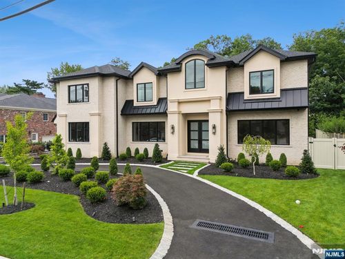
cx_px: 172
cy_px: 130
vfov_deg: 56.8
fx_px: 239
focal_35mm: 24
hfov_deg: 71.6
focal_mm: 6.7
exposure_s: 1/2000
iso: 140
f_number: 1.7
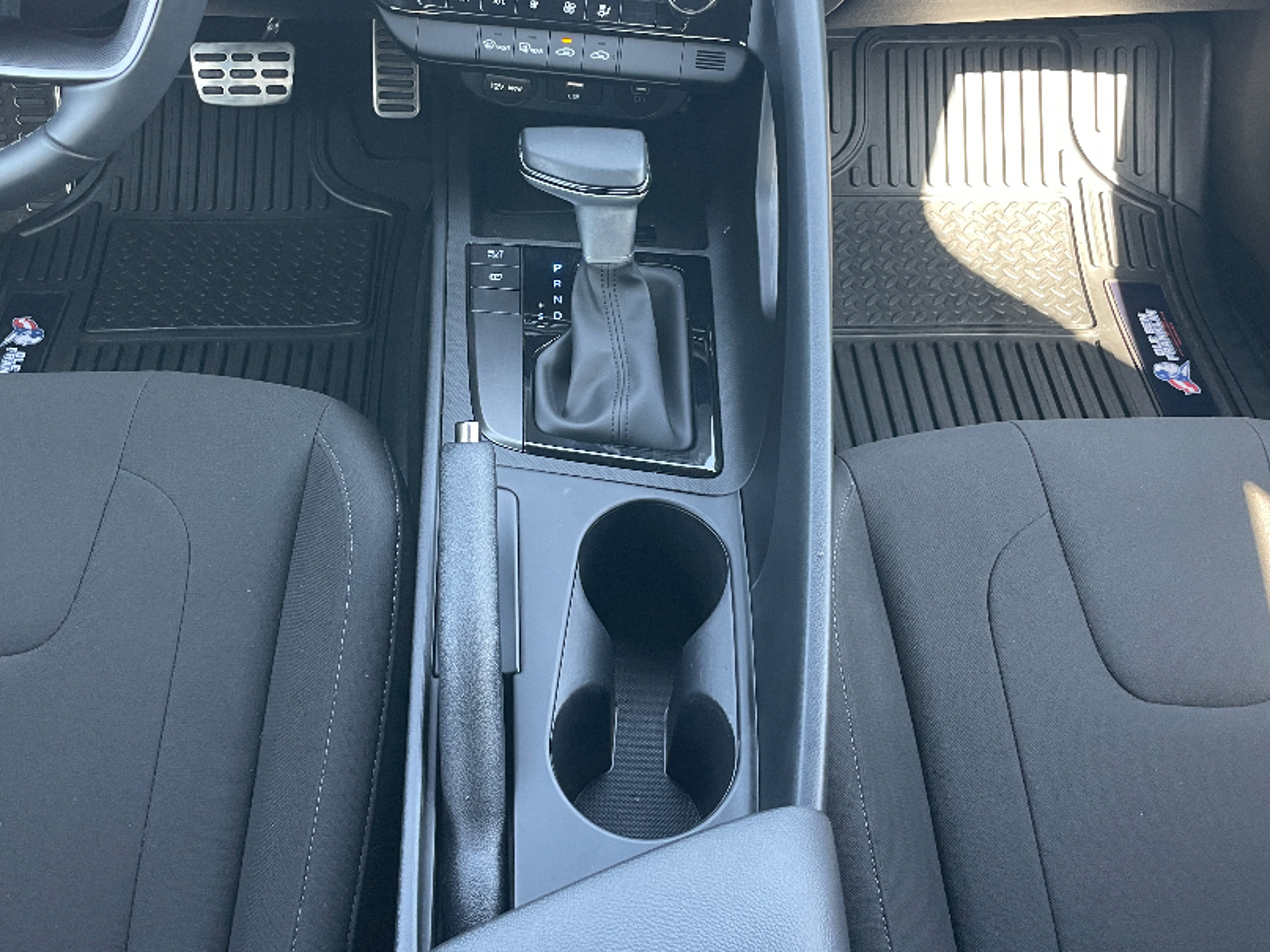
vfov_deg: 42.6
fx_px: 1211
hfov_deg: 55.2
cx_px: 563
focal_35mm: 33
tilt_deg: -48.8
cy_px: 357
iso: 125
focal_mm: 4.2
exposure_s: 1/75
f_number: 1.6
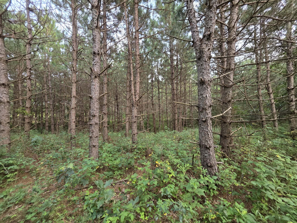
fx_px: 112
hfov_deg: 106.2
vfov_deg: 89.9
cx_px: 148
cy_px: 112
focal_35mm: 13
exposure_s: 1/120
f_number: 1.9
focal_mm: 2.2
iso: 160
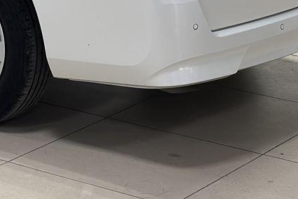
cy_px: -98
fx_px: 1400
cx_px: -61
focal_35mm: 169
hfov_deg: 11.9
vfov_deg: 8.0
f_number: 1.78
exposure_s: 1/100
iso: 100
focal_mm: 6.86
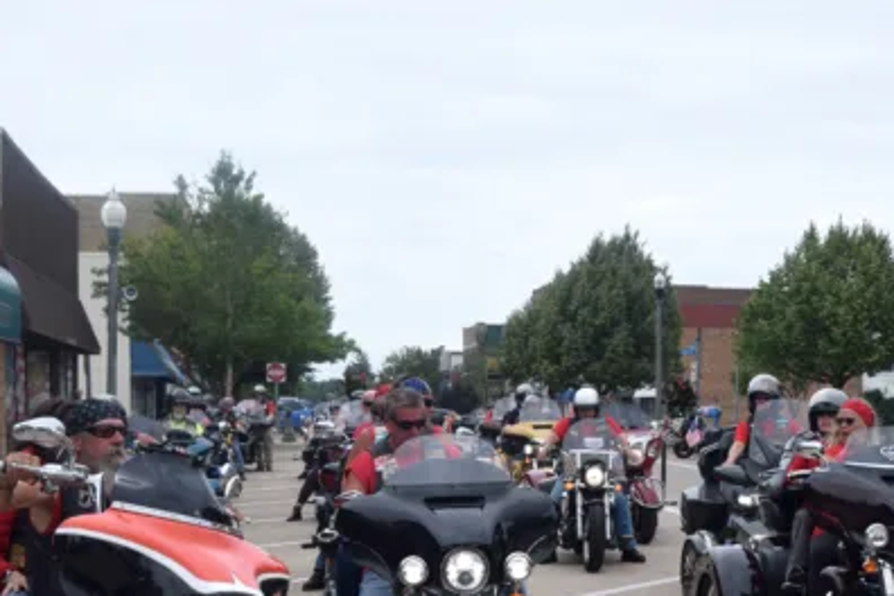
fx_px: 1762
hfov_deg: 28.4
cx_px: 531
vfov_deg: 18.8
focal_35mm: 71
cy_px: 558
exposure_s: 1/1250
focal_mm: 25
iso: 400
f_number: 5.6
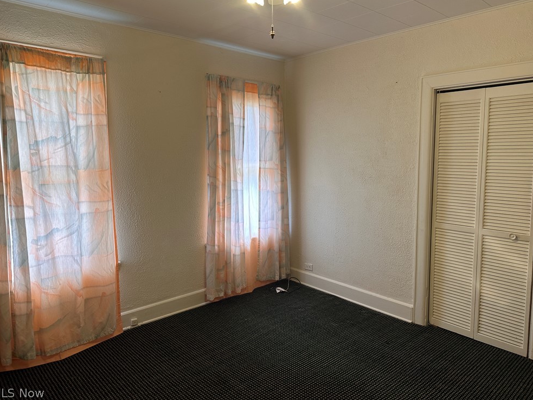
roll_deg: +0.2
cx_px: 266
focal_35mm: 25
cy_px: 194
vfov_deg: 54.9
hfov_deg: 69.4
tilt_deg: -4.9
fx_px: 385
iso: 125
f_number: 1.78
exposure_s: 1/120
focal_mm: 6.86
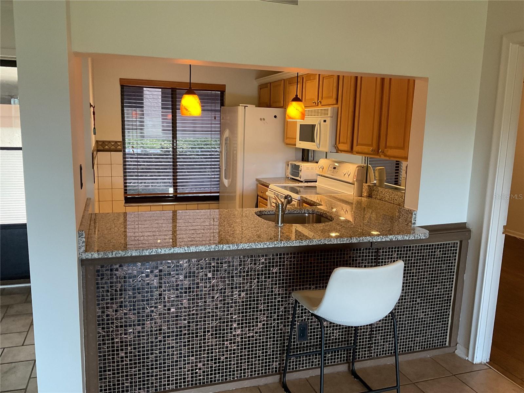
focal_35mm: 29
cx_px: 262
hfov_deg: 61.7
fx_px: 439
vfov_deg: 48.2
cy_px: 196
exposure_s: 1/60
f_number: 1.8
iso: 125
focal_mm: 3
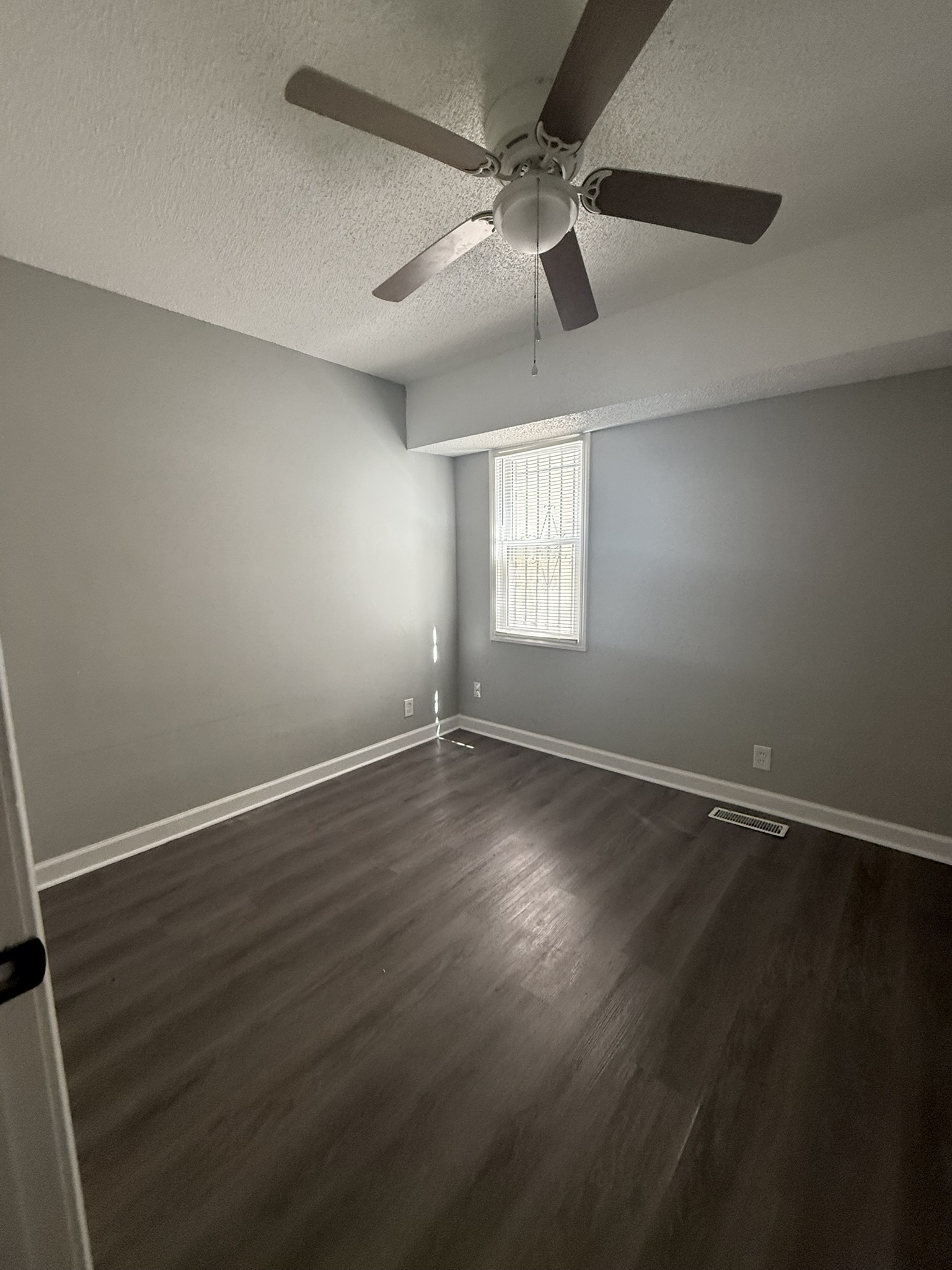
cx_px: 476
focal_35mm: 14
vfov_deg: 102.1
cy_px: 635
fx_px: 513
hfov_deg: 85.7
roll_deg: +0.3
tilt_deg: -7.3
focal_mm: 2.22
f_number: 2.2
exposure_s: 1/79
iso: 320
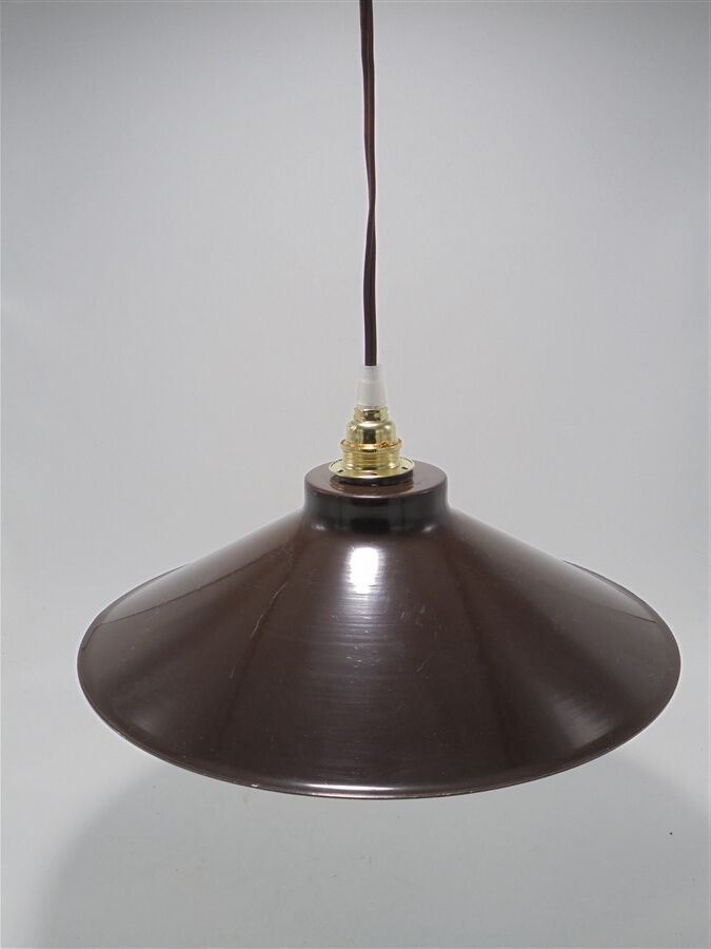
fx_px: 1041
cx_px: 356
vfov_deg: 49.0
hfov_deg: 37.7
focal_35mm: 38
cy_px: 474
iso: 100
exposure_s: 1/60
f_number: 4.2
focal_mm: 6.9
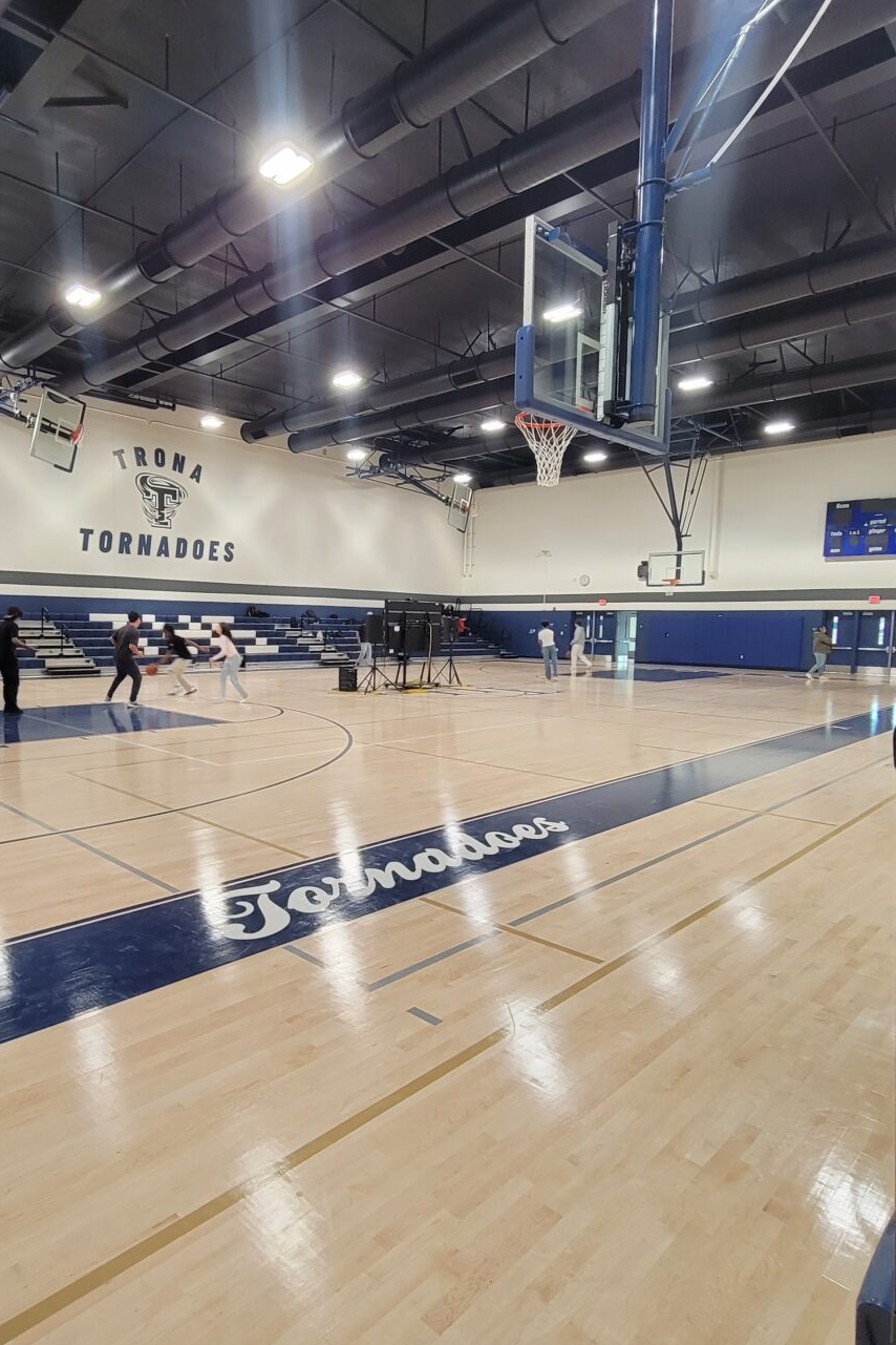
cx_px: 363
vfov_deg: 86.9
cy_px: 700
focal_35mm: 19
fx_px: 709
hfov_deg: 64.0
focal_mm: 2.2
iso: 250
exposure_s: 1/59
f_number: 2.2
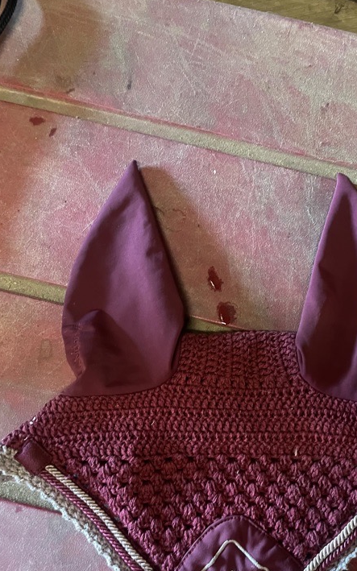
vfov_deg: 54.7
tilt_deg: -79.8
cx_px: 236
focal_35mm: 35
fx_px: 545
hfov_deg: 35.9
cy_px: 354
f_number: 1.6
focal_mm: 4.2
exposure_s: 1/24
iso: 800
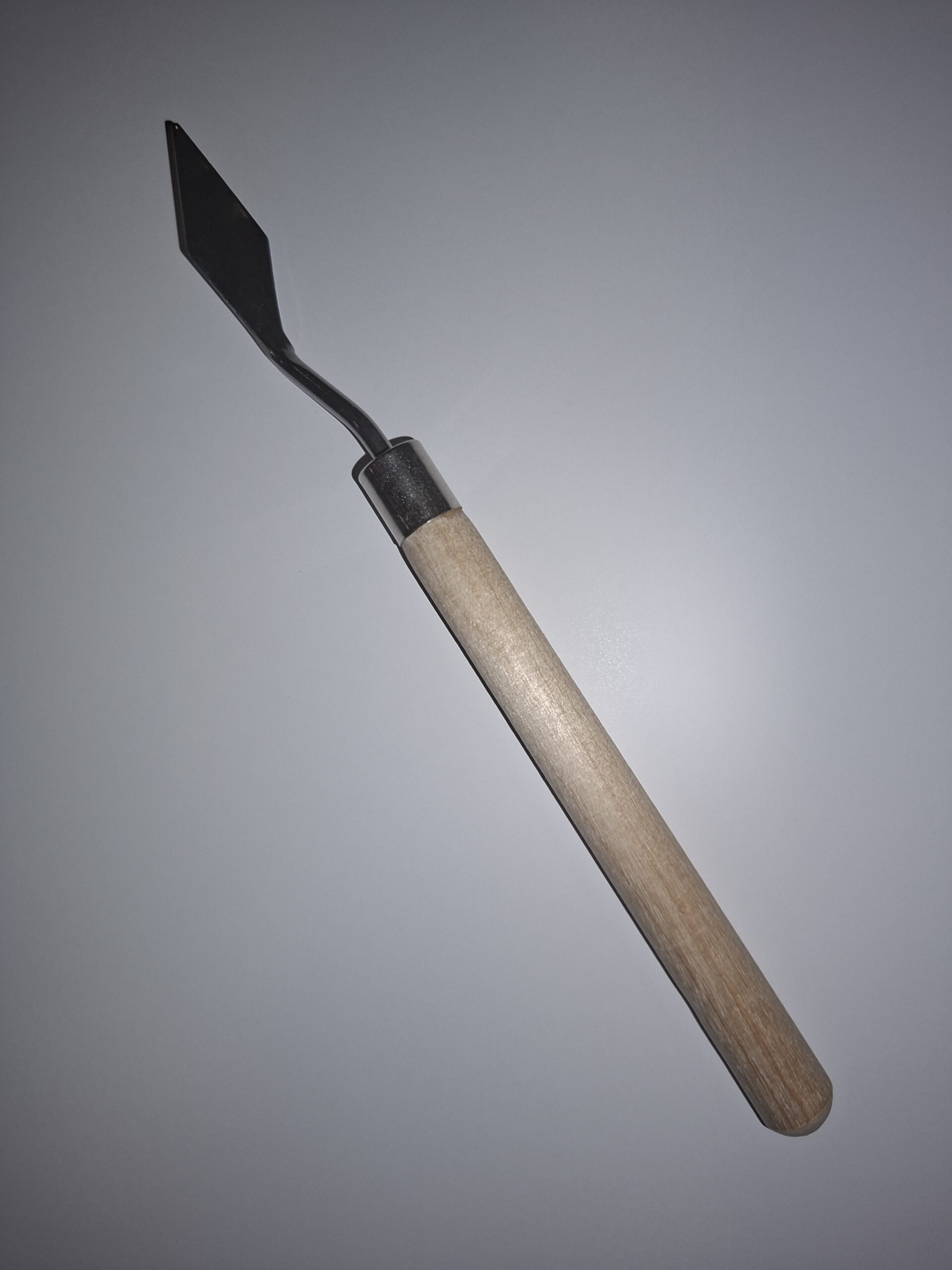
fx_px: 843
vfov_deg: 73.9
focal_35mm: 23
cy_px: 635
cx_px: 476
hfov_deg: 58.9
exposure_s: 1/312
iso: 50
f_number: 1.8
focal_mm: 5.54
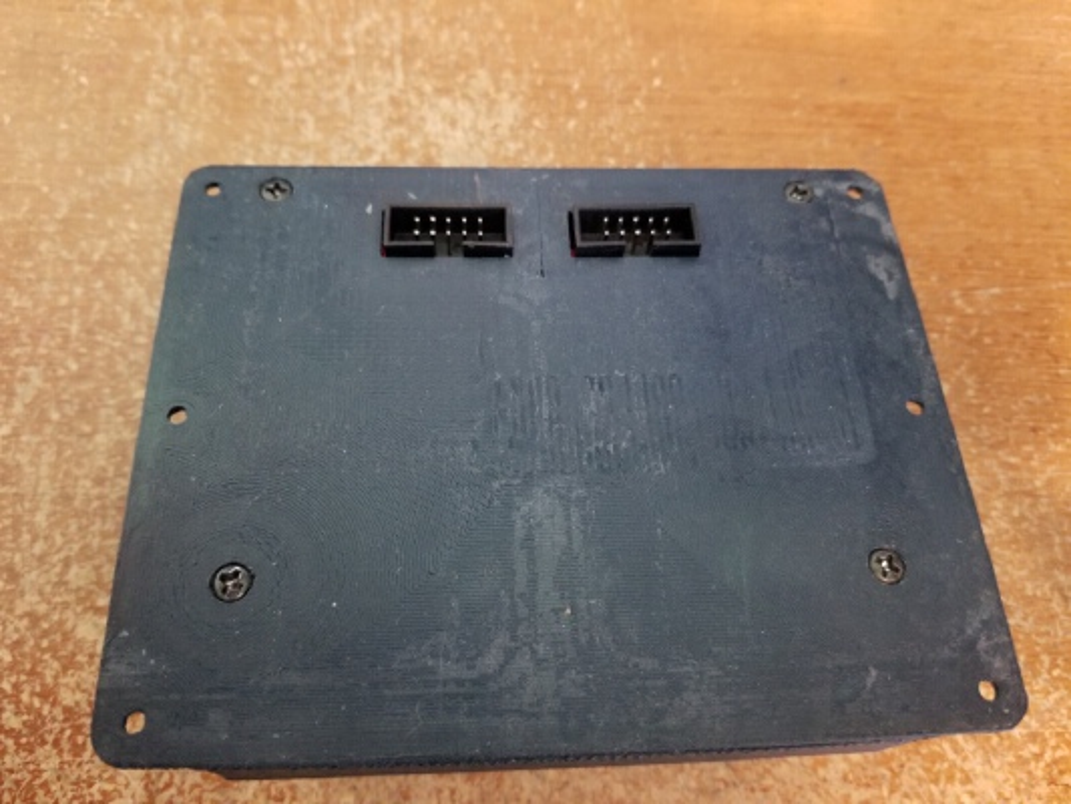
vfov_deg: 53.1
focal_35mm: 26
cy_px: 402
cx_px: 536
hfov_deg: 67.3
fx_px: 805
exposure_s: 1/10
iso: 500
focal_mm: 4.25
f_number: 1.7
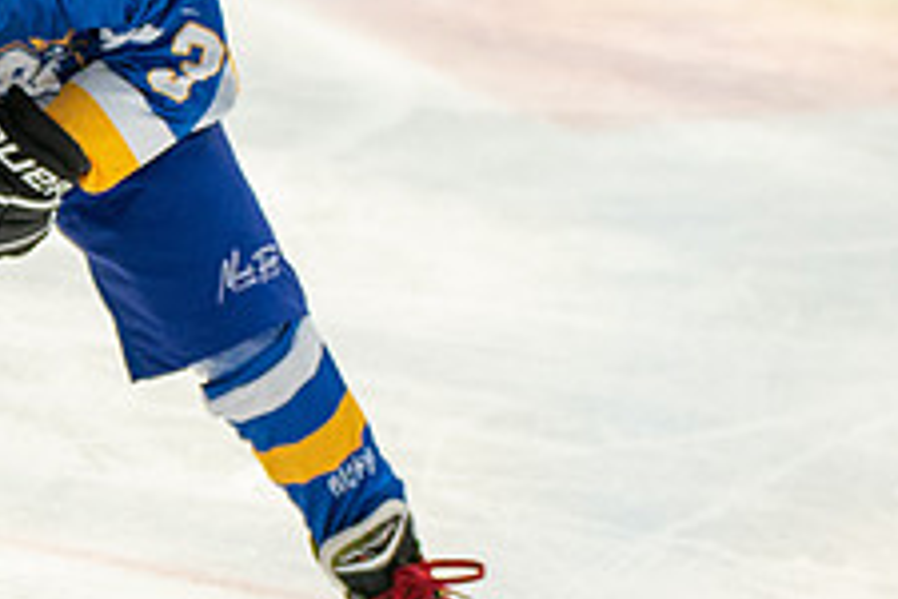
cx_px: -340
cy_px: 332
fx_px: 12696
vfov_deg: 2.7
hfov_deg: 4.0
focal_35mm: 509
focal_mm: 132
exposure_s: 1/2000
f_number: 3.5
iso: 1600
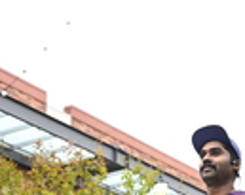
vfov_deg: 12.7
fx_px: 840
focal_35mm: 116
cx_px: 316
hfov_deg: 15.8
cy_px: 276
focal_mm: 29
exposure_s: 1/640
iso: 2000
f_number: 4
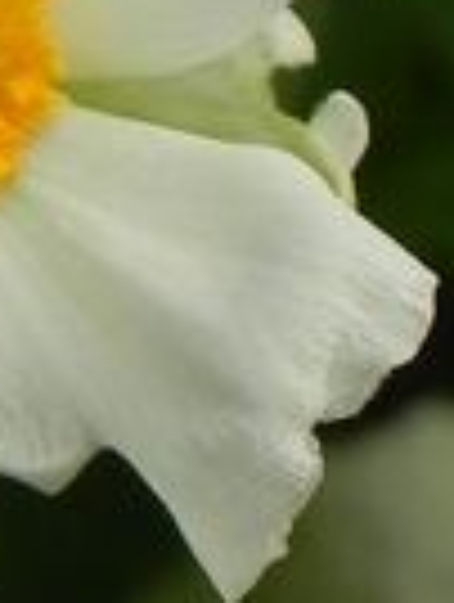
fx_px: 25677
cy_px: 81
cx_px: -85
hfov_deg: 1.0
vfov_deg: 1.3
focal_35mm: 1473
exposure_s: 1/320
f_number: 5
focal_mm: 44
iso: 160
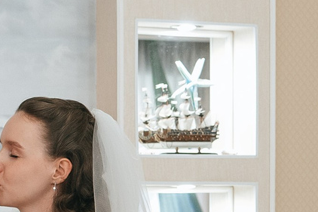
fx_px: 1554
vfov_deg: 7.6
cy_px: 381
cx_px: -47
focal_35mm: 176
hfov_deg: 11.5
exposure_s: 1/250
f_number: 2.5
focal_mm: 28
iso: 1250
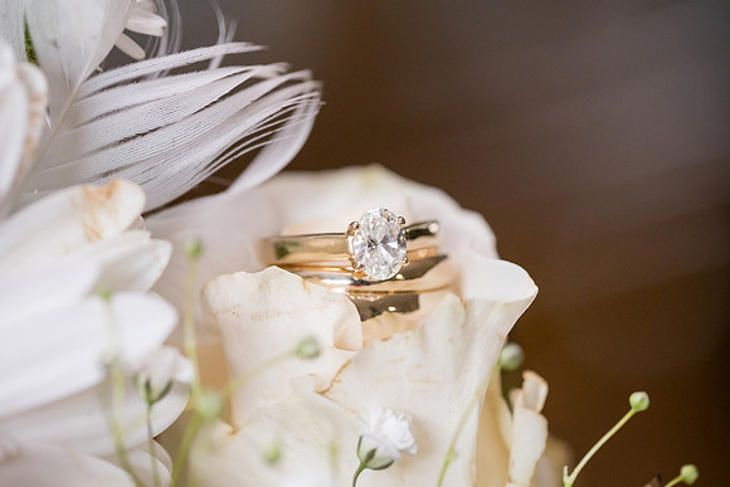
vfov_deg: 13.0
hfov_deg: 19.5
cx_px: 365
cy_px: 244
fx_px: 2130
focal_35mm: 105
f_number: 8
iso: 4000
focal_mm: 105
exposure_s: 1/320
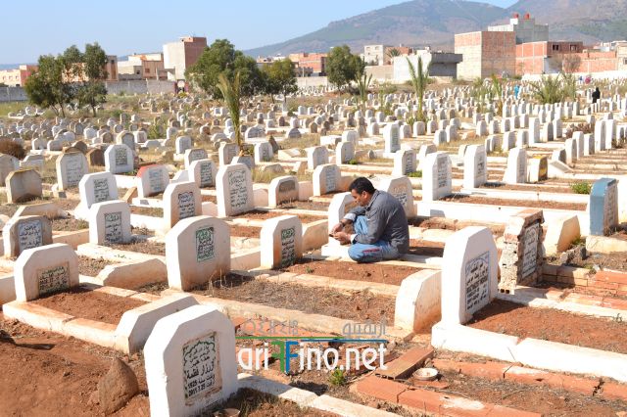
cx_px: 314
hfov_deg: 49.6
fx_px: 679
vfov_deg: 34.2
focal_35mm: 39
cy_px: 208
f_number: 9
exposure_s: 1/320
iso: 100
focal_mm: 26
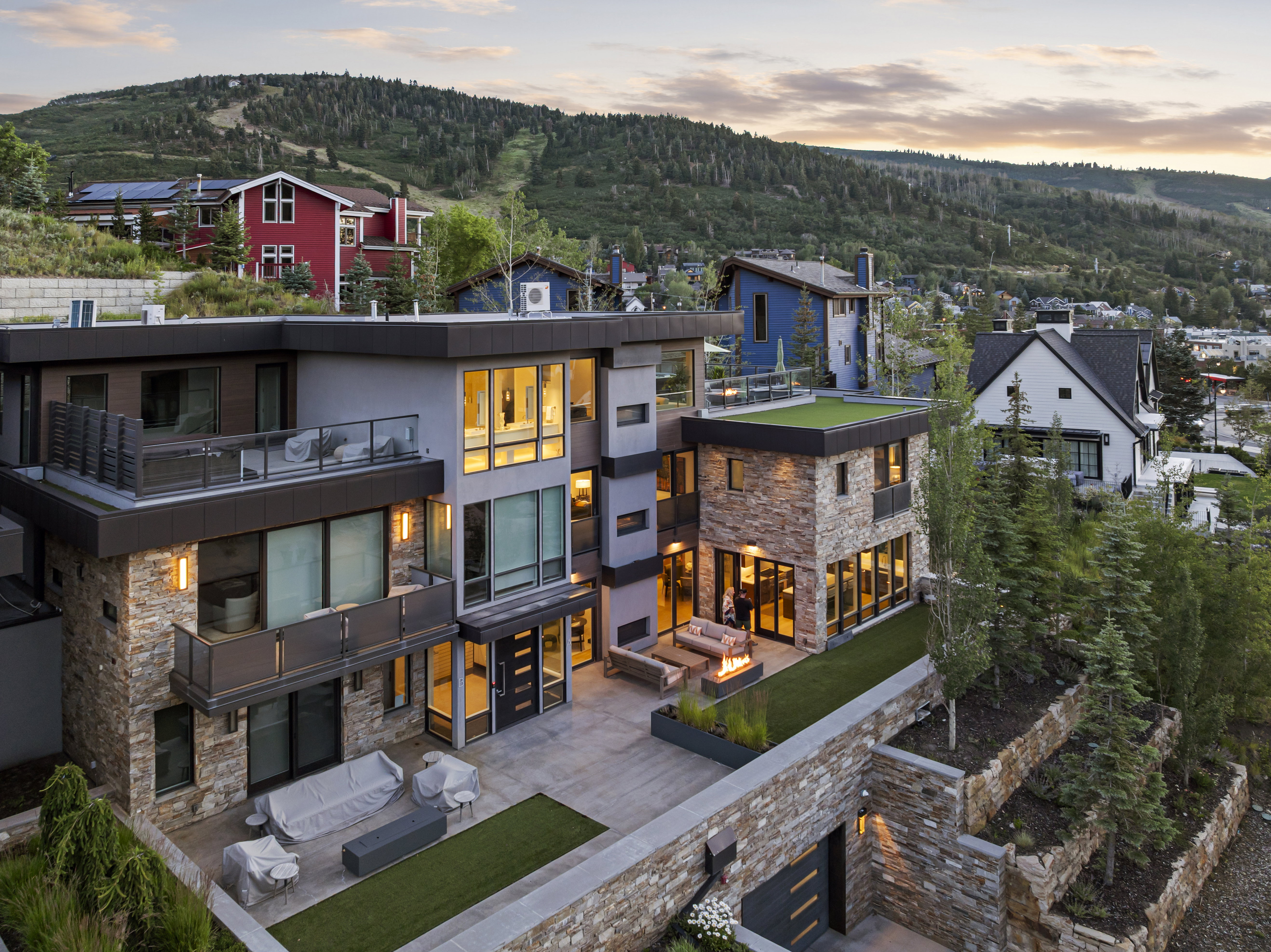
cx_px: 636
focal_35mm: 24
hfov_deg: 71.6
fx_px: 881
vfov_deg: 56.8
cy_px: 476
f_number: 2.8
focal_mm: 12.29
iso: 140
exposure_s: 1/20
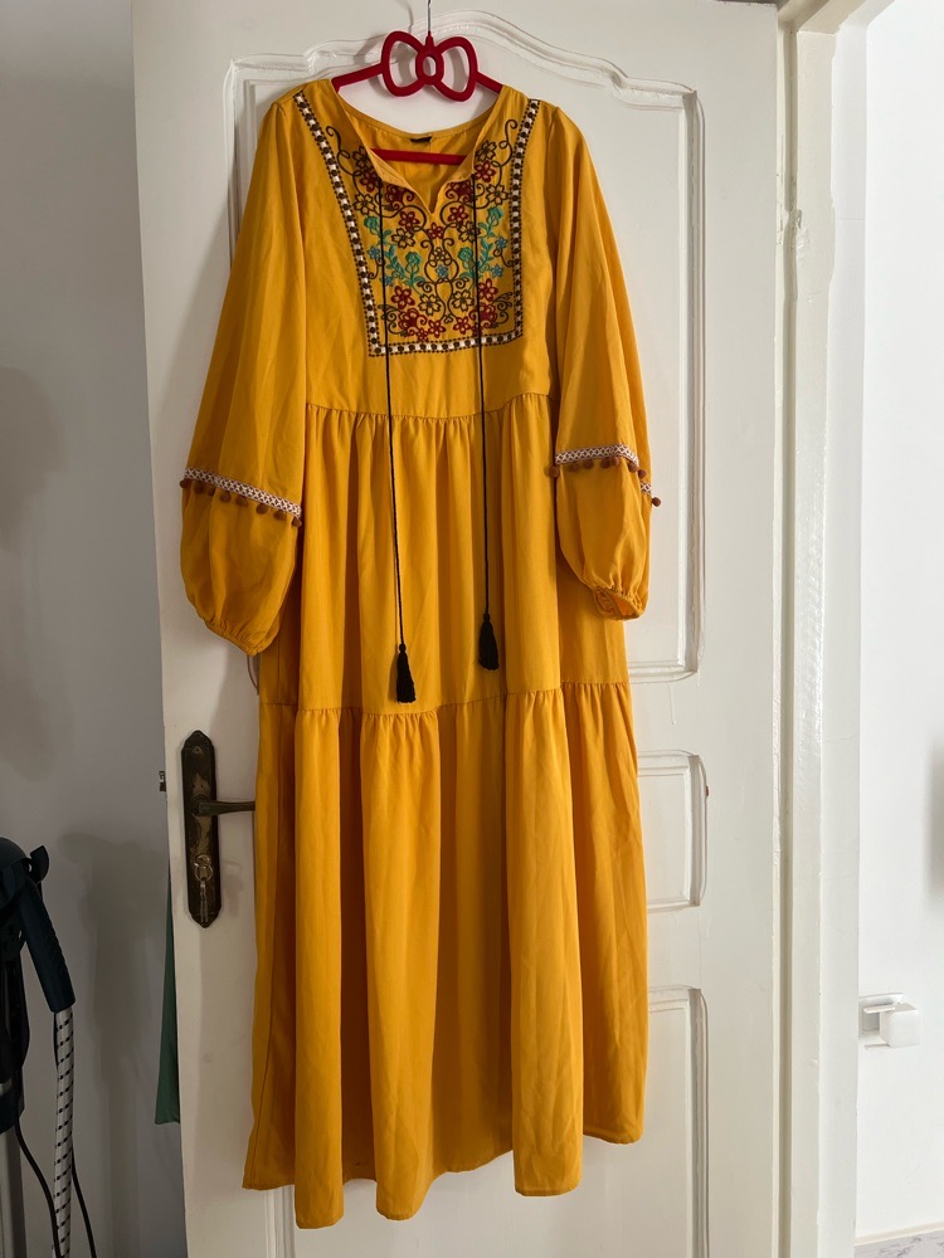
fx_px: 945
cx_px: 472
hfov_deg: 53.1
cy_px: 629
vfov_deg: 67.3
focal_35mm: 26
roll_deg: +0.8
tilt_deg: -4.3
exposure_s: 1/114
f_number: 1.5
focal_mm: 5.7
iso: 125
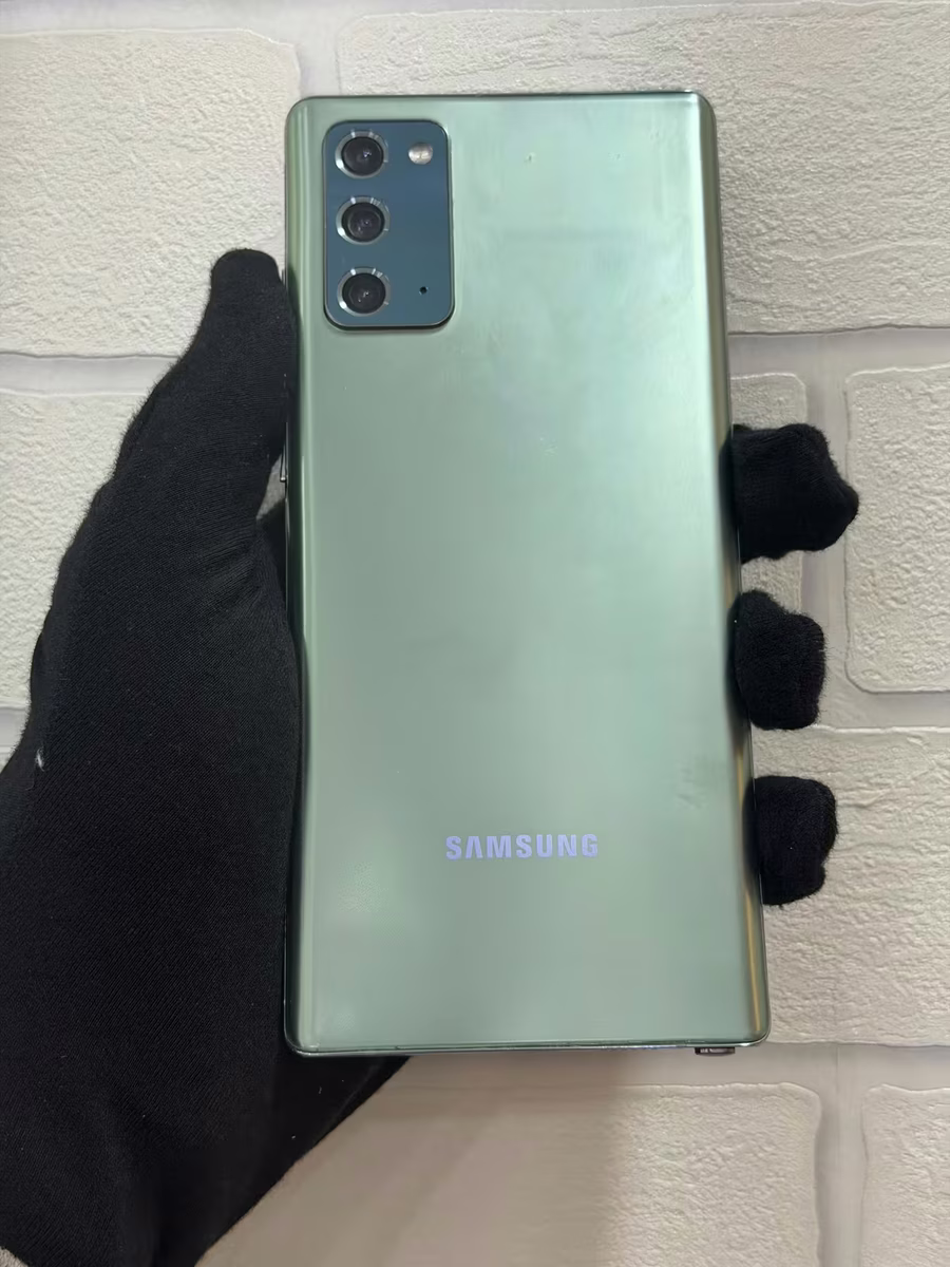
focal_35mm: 48
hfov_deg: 30.3
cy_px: 634
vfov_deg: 39.7
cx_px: 475
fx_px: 1756
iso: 64
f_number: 1.78
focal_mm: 6.76
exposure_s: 1/50
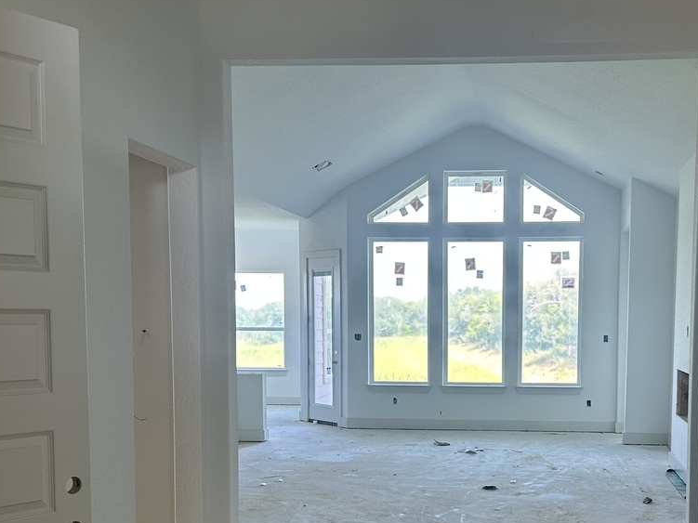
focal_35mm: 46
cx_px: 465
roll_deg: +0.0
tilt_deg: -4.3
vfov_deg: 31.1
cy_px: 376
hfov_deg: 40.7
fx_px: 927
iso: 100
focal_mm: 6.86
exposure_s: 1/121
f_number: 1.78
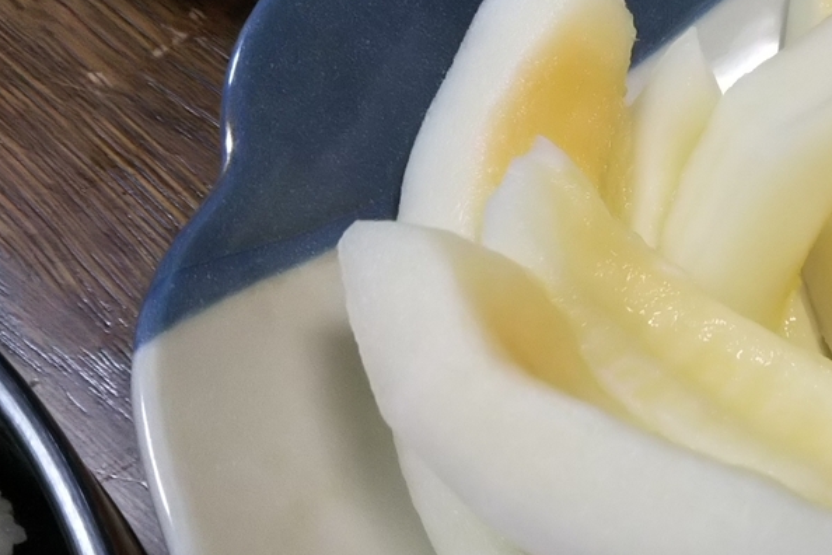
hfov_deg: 29.9
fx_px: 1456
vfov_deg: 21.6
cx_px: 817
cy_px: 279
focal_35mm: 63
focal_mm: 4
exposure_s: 1/30
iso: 80
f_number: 2.2
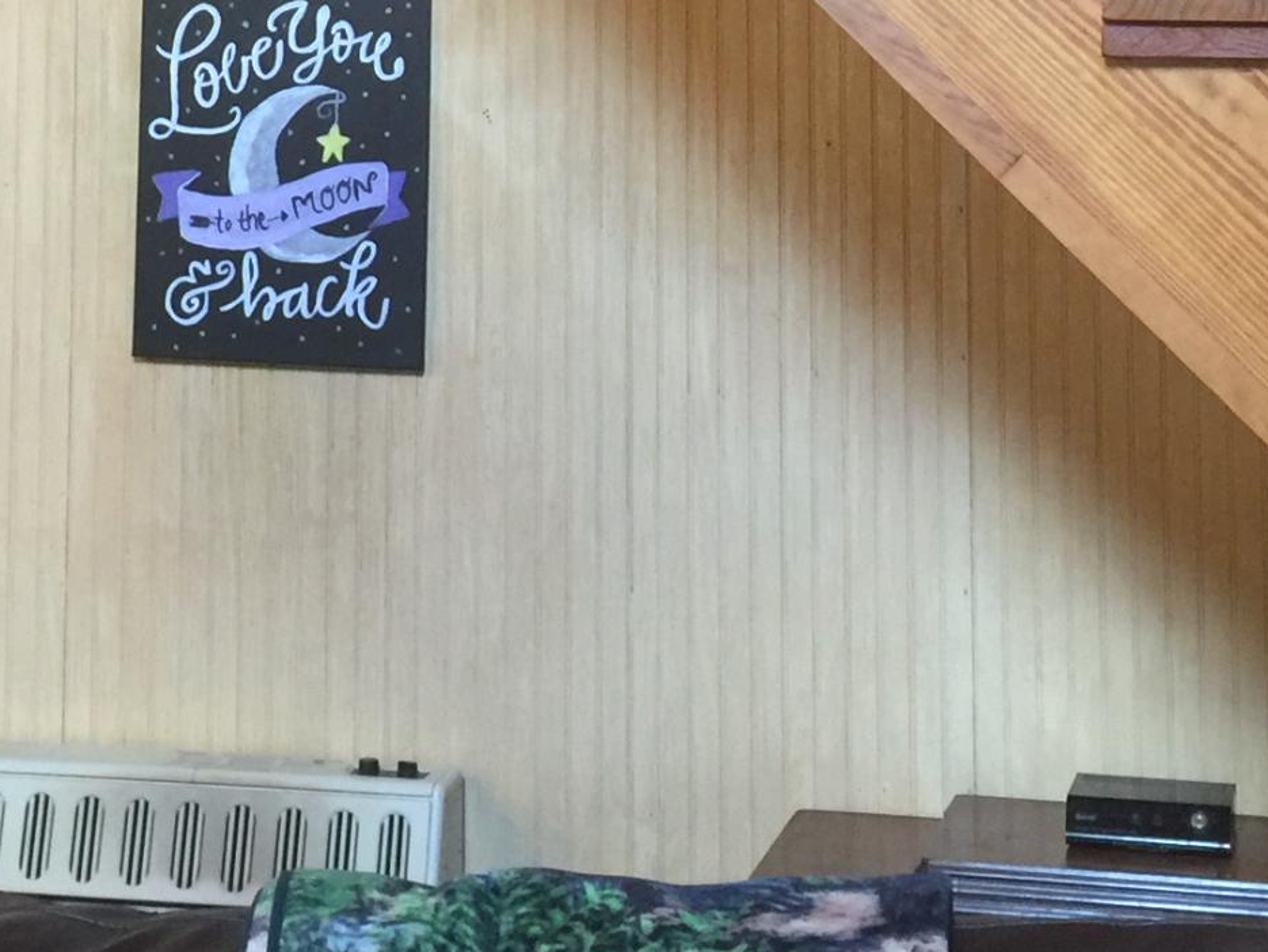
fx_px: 3408
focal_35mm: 93
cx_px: 498
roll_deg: -0.7
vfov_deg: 15.0
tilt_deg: +7.3
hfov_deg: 21.0
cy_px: -373
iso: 100
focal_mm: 4.15
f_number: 2.2
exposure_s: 1/15
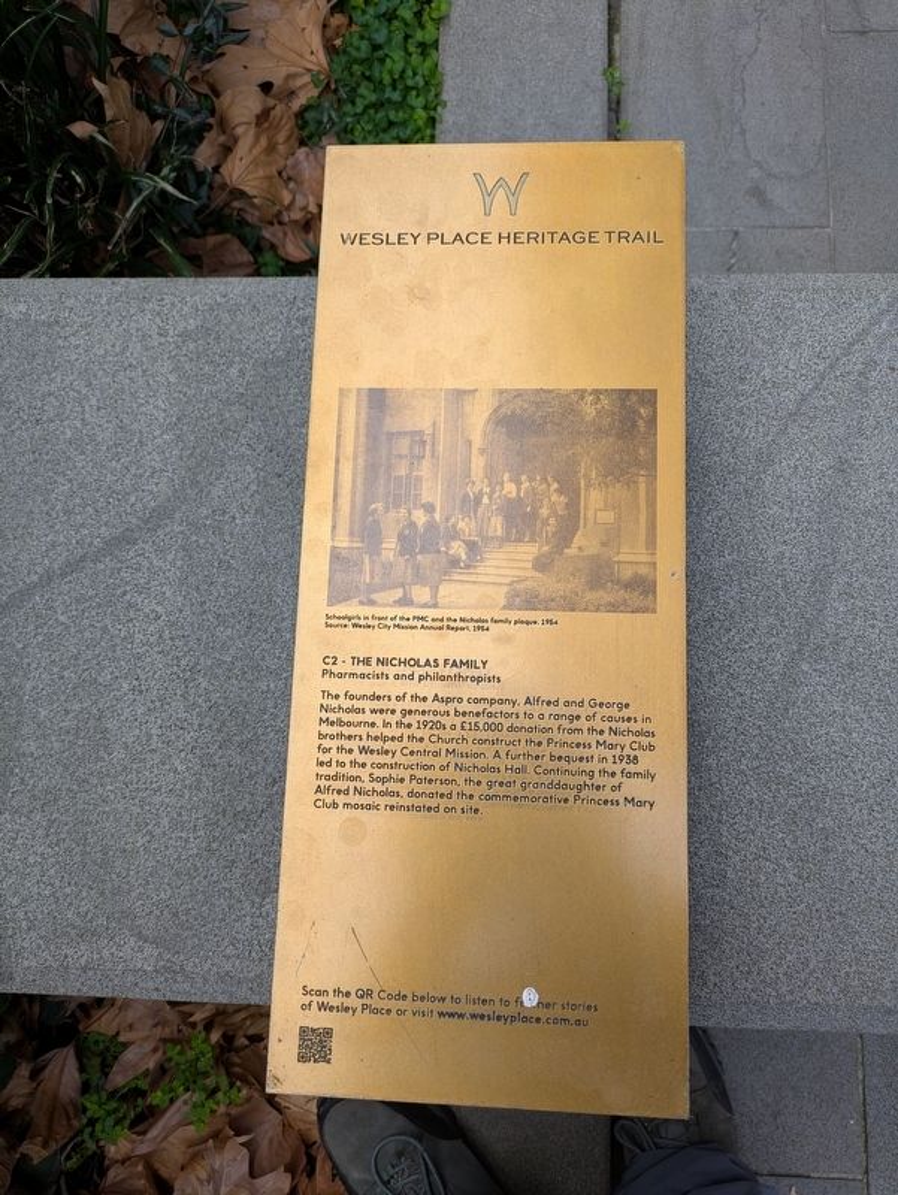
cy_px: 598
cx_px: 449
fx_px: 864
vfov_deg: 69.4
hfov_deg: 54.9
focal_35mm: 25
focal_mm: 5.43
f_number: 1.89
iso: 49
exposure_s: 1/112
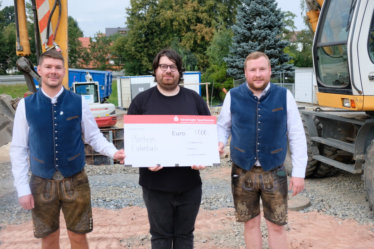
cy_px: 124
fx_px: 467
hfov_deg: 43.6
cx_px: 187
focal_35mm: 45
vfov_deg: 29.9
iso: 400
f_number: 4
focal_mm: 30.2
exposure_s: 1/400
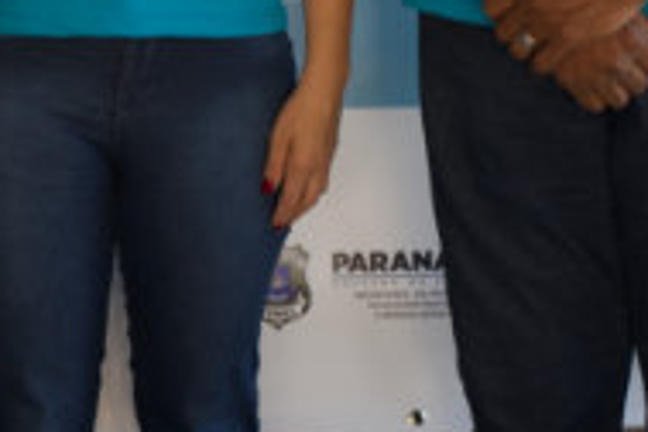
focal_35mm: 222
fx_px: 3996
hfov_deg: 9.1
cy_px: 91
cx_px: -288
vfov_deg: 6.2
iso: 250
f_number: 4
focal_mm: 35
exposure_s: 1/100
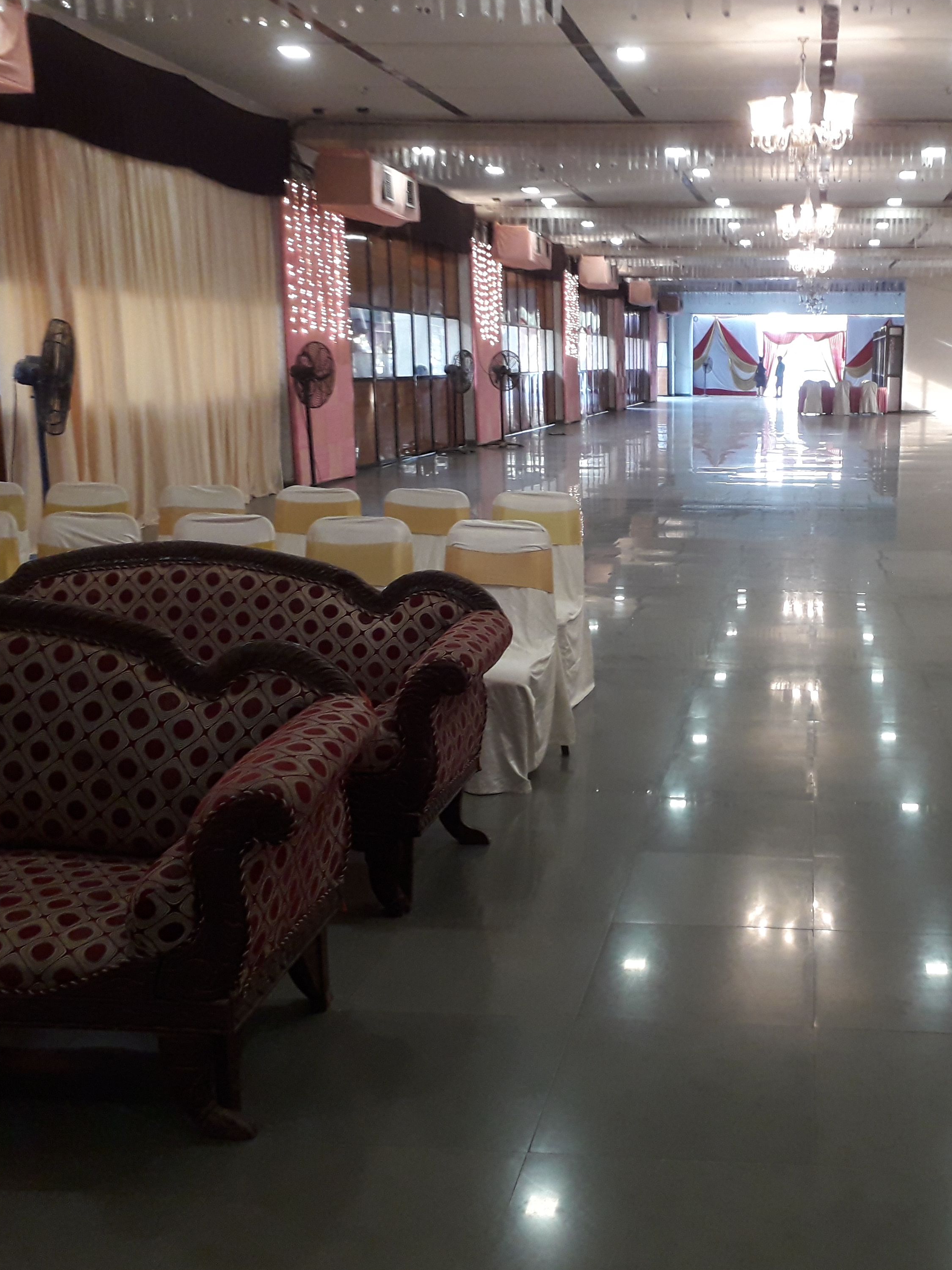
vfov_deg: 50.1
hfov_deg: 37.7
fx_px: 1357
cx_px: 716
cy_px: 633
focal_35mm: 37
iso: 125
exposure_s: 1/50
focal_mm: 3.6
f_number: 1.9
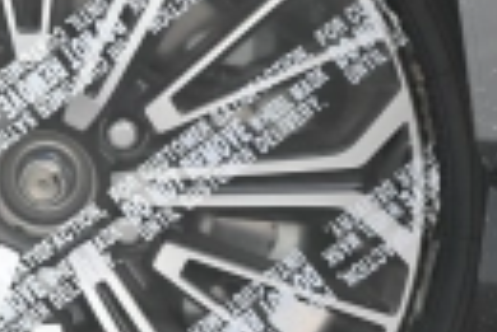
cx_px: 161
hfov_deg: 7.1
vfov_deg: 4.8
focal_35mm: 288
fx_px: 3980
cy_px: 109
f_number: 6.3
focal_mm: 50
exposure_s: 1/250
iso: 200
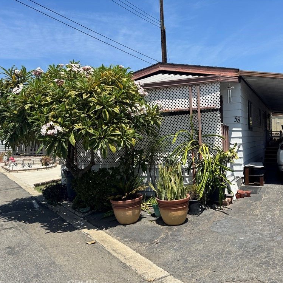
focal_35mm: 29
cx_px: 178
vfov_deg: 55.6
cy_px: 144
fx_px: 268
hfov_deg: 54.9
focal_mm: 6.76
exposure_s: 1/3802
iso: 80
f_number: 1.78
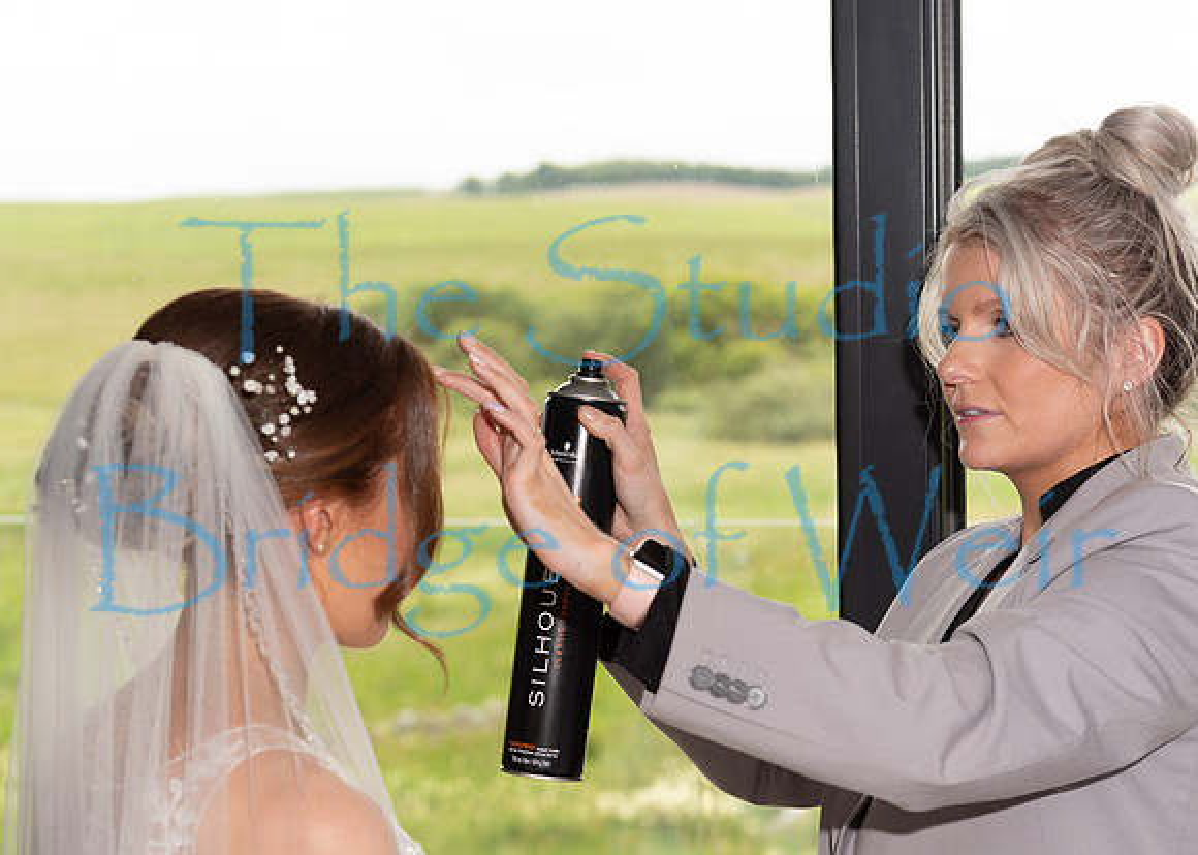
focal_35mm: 82
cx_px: 435
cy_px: 509
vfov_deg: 17.4
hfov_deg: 24.2
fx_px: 2790
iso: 100
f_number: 4
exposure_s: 1/200
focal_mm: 60
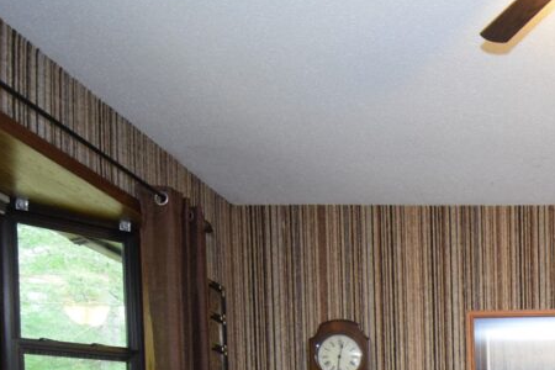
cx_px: 572
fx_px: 617
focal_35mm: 40
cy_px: 480
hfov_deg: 41.3
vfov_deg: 27.8
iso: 3200
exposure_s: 1/60
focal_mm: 10
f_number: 4.5
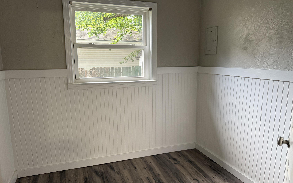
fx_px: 208
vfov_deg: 47.6
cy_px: 92
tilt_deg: -8.5
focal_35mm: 26
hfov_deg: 70.4
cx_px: 149
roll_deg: +0.3
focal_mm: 6.76
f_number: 1.78
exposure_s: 1/120
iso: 160
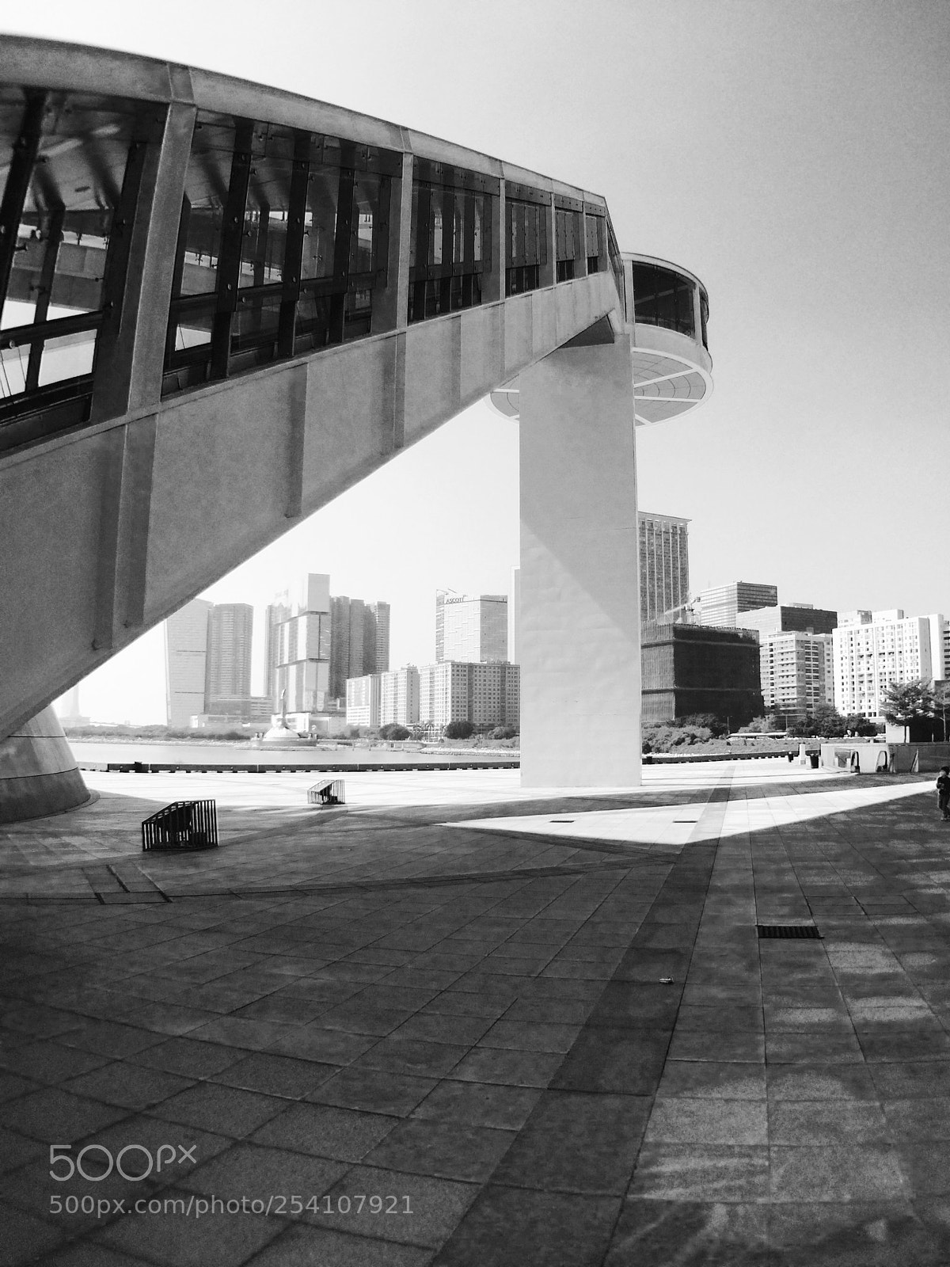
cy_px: 634
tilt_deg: +6.1
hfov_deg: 48.2
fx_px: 1061
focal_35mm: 29
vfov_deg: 61.7
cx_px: 475
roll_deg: +0.2
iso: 32
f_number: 2.2
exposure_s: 1/2564
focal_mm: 4.15
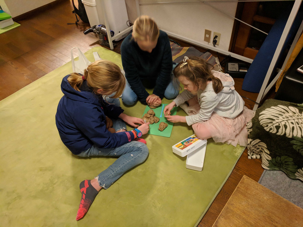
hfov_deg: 67.3
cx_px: 152
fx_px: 228
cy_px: 114
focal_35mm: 26
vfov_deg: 53.1
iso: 1057
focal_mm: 4.67
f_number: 2
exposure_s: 1/24
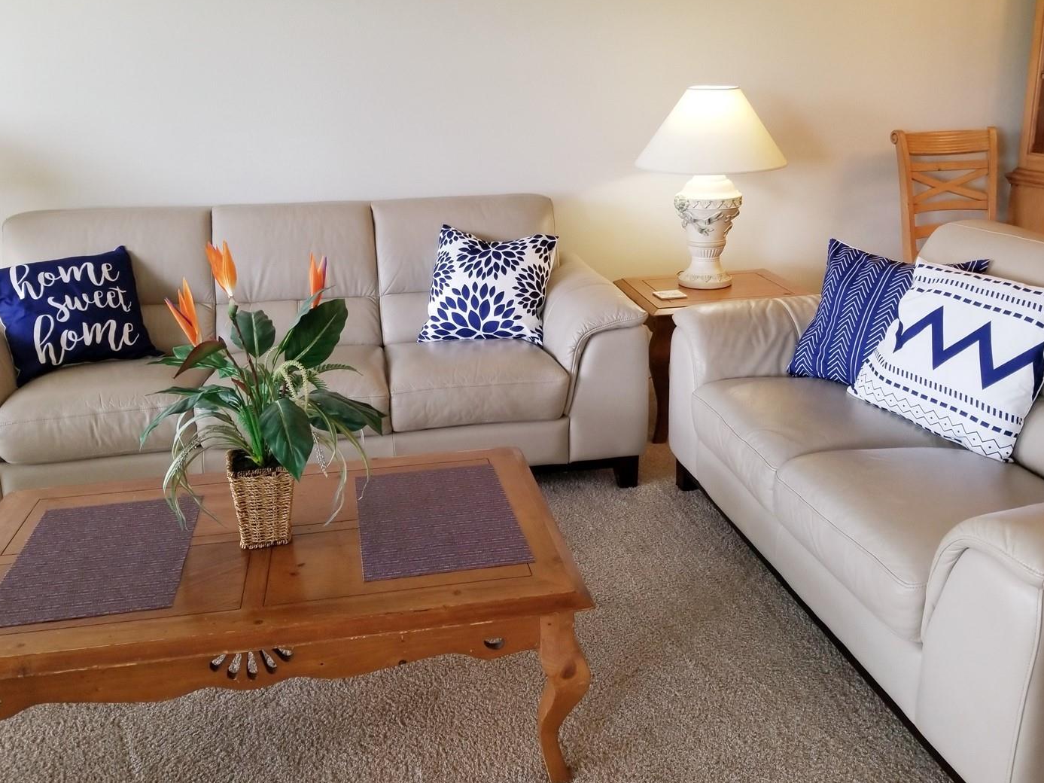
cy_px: 346
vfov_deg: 46.7
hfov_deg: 60.0
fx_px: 905
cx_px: 518
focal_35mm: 30
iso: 80
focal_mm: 4.3
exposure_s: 1/60
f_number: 1.7
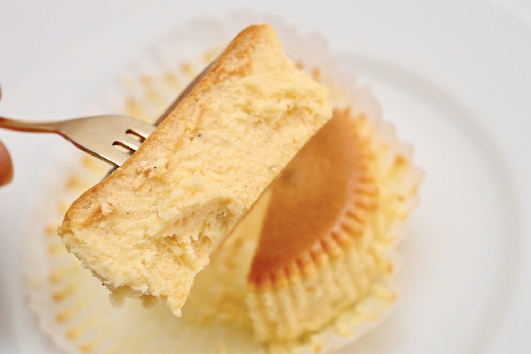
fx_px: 885
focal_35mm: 60
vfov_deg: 22.6
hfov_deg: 33.4
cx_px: 266
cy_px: 177
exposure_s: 1/200
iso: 6400
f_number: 9
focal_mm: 60
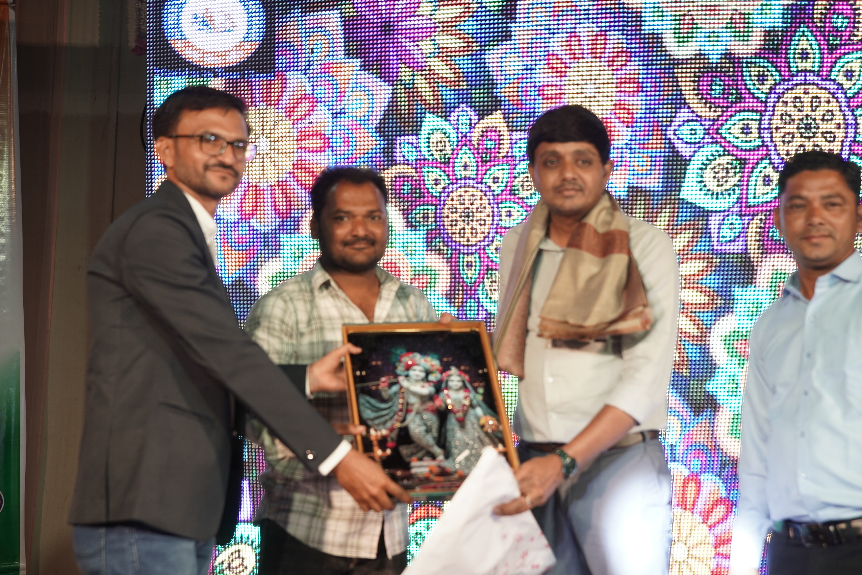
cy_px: 288
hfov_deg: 32.4
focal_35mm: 62
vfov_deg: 21.9
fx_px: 1484
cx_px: 431
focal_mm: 62
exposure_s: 1/100
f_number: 5
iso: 250
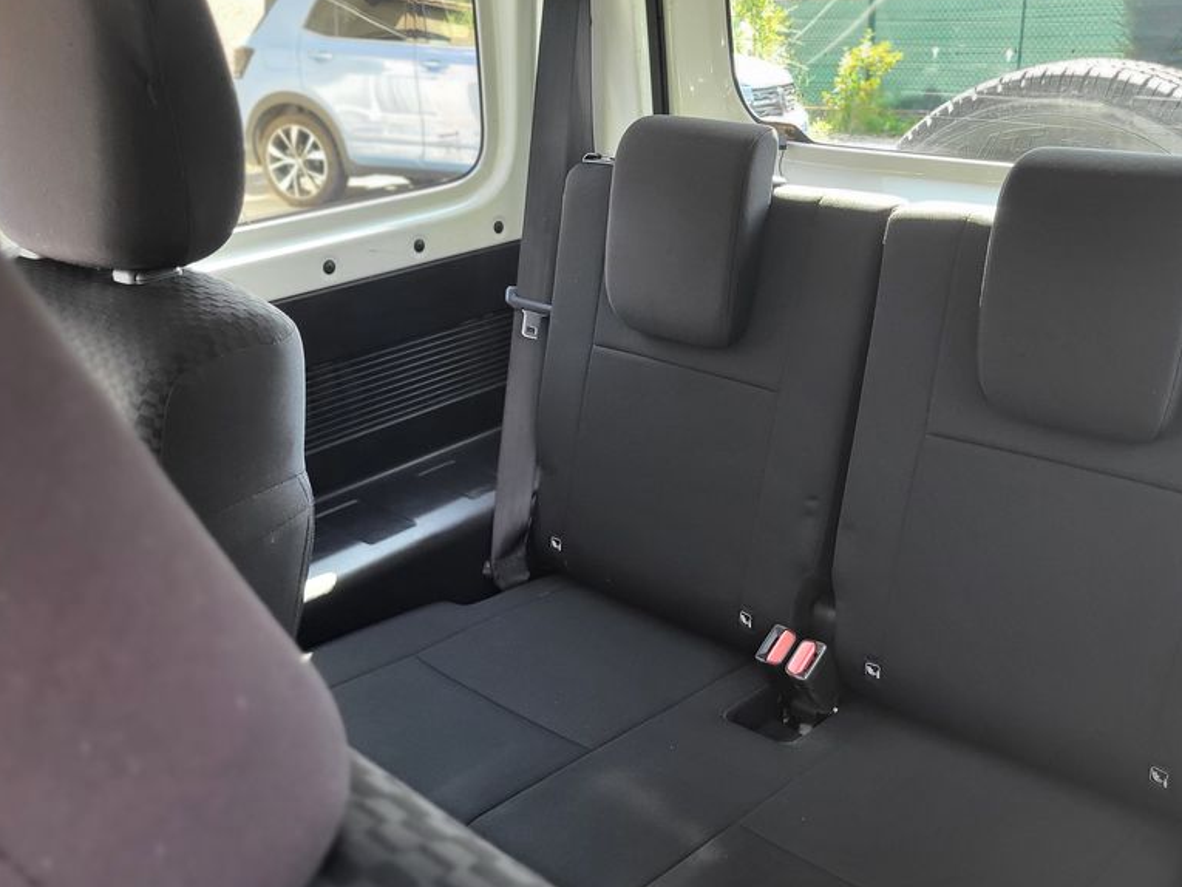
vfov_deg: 41.6
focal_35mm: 34
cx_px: 684
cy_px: 541
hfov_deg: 53.7
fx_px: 1161
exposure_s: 1/100
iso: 160
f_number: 1.8
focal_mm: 5.4
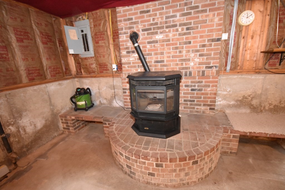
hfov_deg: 100.4
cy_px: 95
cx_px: 142
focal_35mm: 15
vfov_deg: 77.3
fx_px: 119
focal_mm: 10
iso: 6400
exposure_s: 1/60
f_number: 4
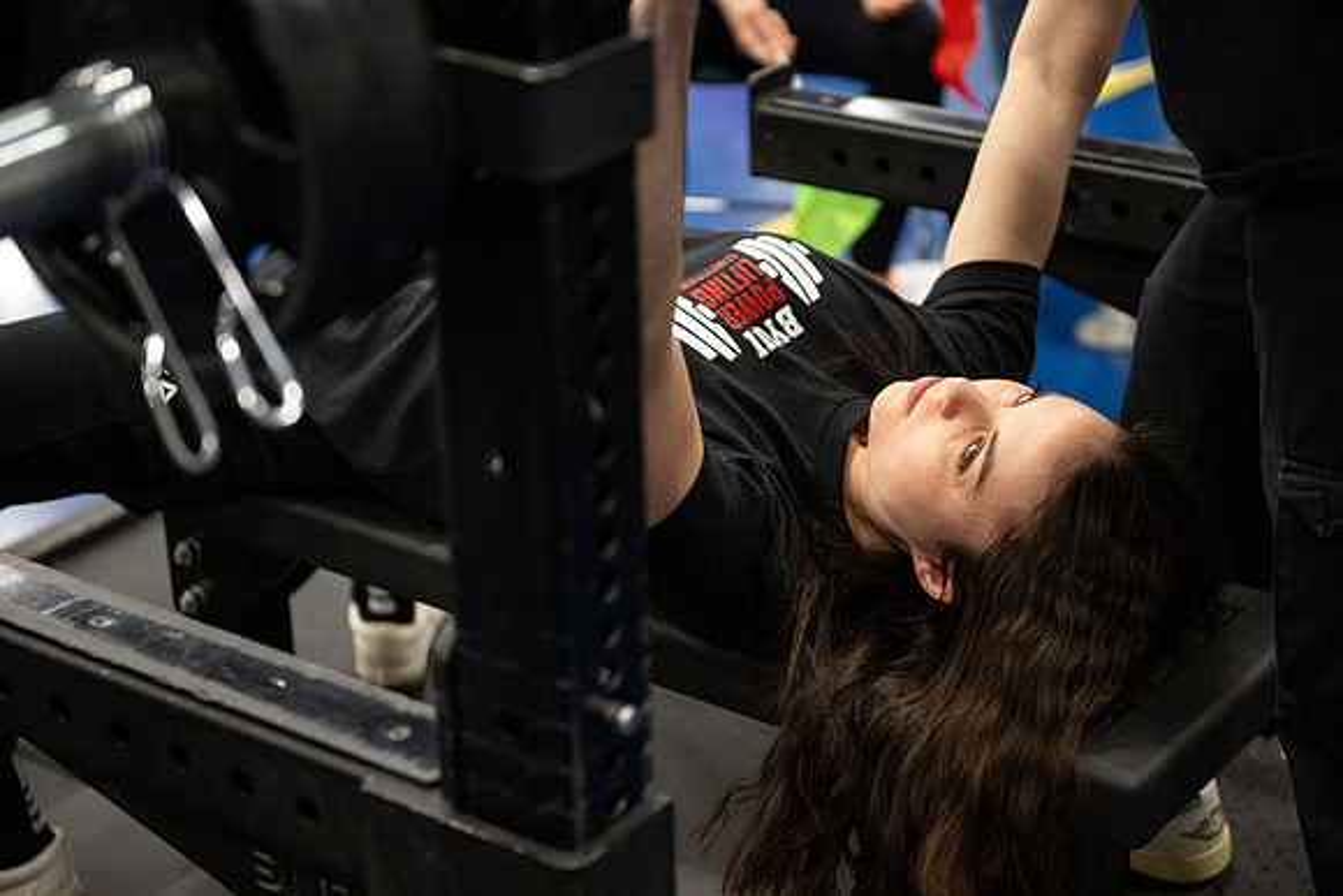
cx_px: 672
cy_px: 448
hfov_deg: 28.8
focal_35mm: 70
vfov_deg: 19.5
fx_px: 2612
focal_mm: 70
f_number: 2.8
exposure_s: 1/200
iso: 6400
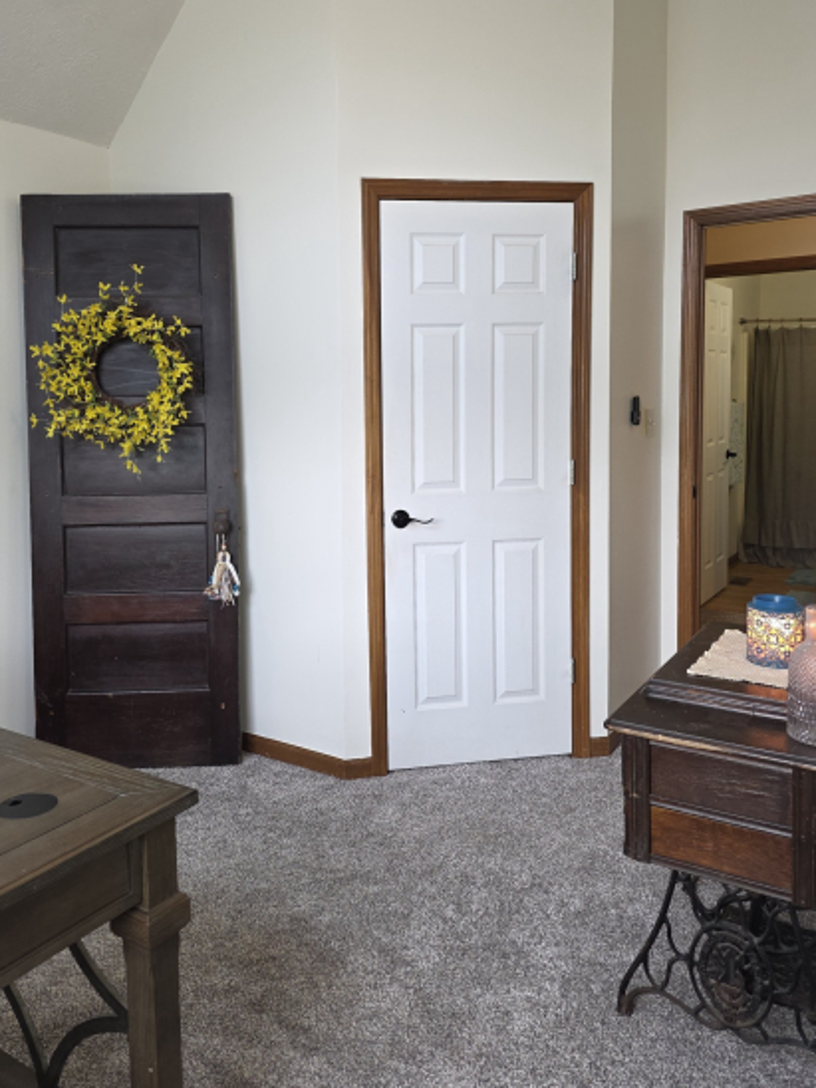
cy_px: 456
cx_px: 355
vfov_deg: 63.1
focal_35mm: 28
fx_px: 880
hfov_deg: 49.6
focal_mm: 6.25
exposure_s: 1/50
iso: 64
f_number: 1.7
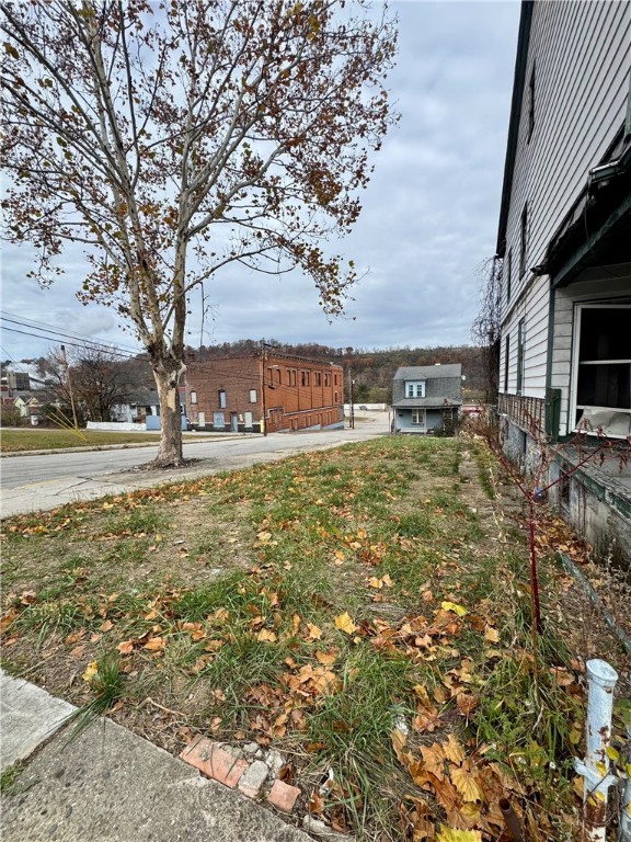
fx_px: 340
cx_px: 316
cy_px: 421
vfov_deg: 102.1
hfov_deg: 85.7
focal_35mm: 14
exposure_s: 1/664
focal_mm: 2.22
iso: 50
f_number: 2.2
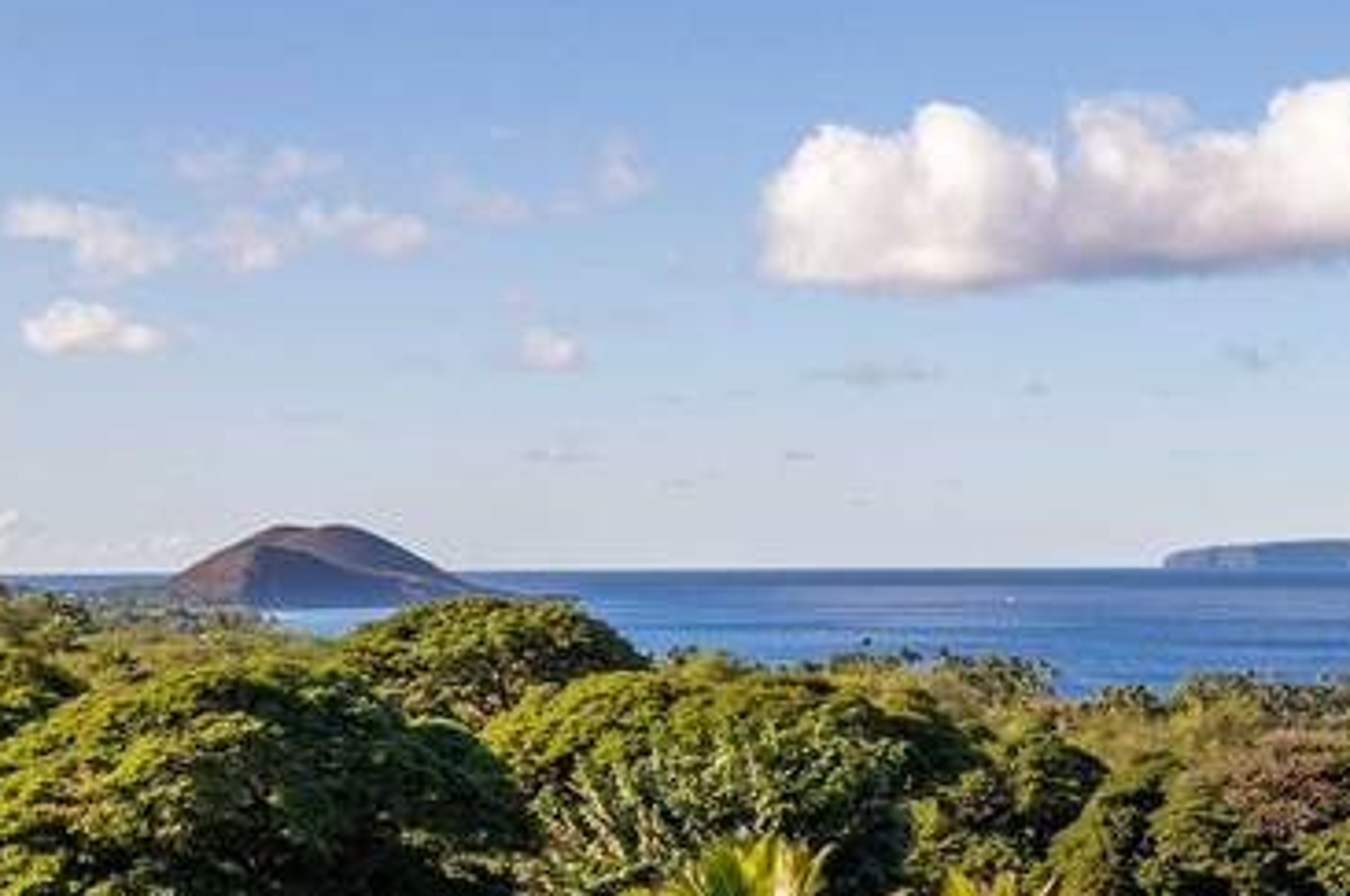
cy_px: 1018
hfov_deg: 25.9
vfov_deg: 17.0
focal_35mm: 77
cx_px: 1081
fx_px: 2884
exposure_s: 1/80
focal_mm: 8.38
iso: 100
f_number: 2.8
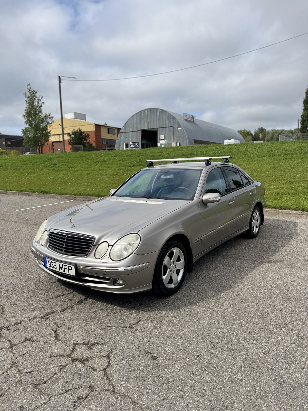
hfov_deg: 56.8
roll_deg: +0.6
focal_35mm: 24
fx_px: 285
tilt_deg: -7.6
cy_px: 206
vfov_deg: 71.6
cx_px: 154
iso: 80
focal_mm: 6.76
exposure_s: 1/4608
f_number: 1.78
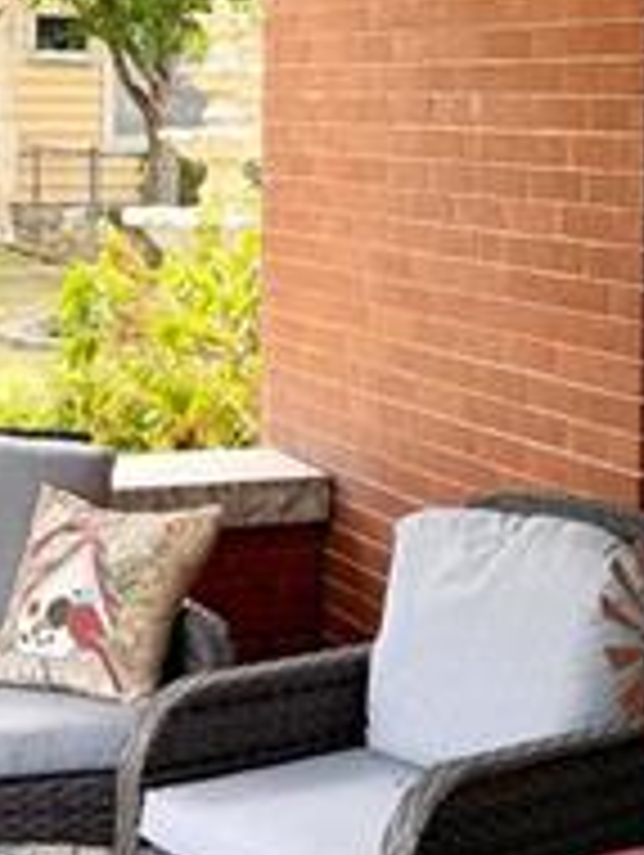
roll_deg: -0.7
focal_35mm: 97
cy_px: 302
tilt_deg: -5.3
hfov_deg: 15.2
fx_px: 2401
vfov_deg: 20.2
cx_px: 207
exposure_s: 1/389
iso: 80
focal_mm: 6.76
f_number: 1.78
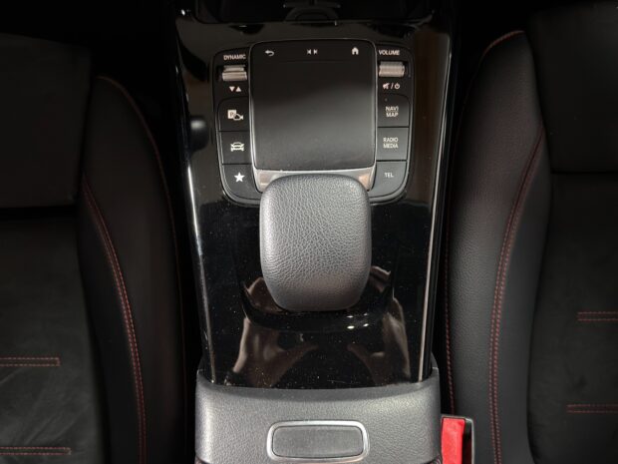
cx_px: 309
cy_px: 232
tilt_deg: -85.7
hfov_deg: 56.8
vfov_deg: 44.2
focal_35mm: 32
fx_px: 571
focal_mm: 6.76
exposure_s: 1/21
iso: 800
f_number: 1.78
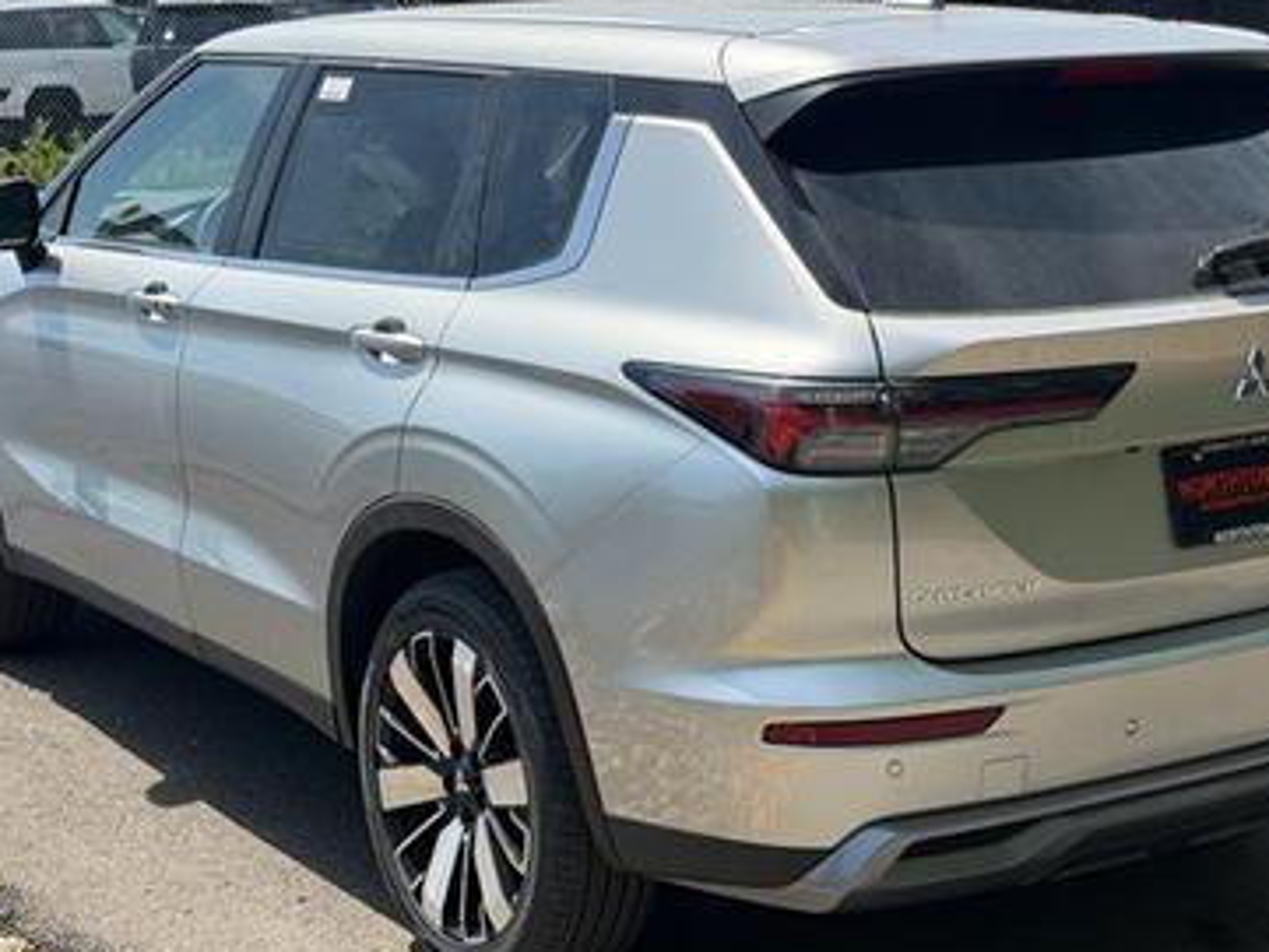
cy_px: 453
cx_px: 689
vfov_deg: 21.9
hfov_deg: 28.9
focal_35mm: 67
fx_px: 2457
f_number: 1.78
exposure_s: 1/4329
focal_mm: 6.76
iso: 80
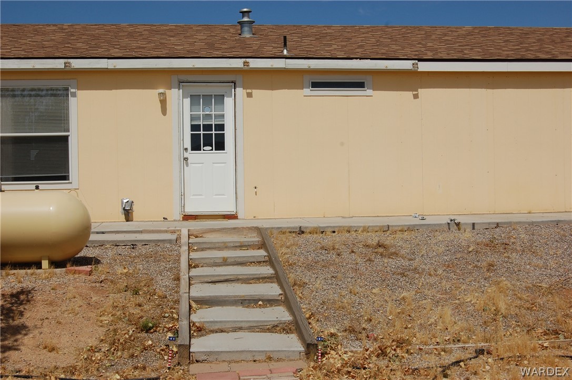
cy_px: 190
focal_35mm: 52
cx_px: 286
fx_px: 833
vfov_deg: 25.7
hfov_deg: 37.9
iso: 200
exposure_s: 1/640
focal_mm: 35
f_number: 13
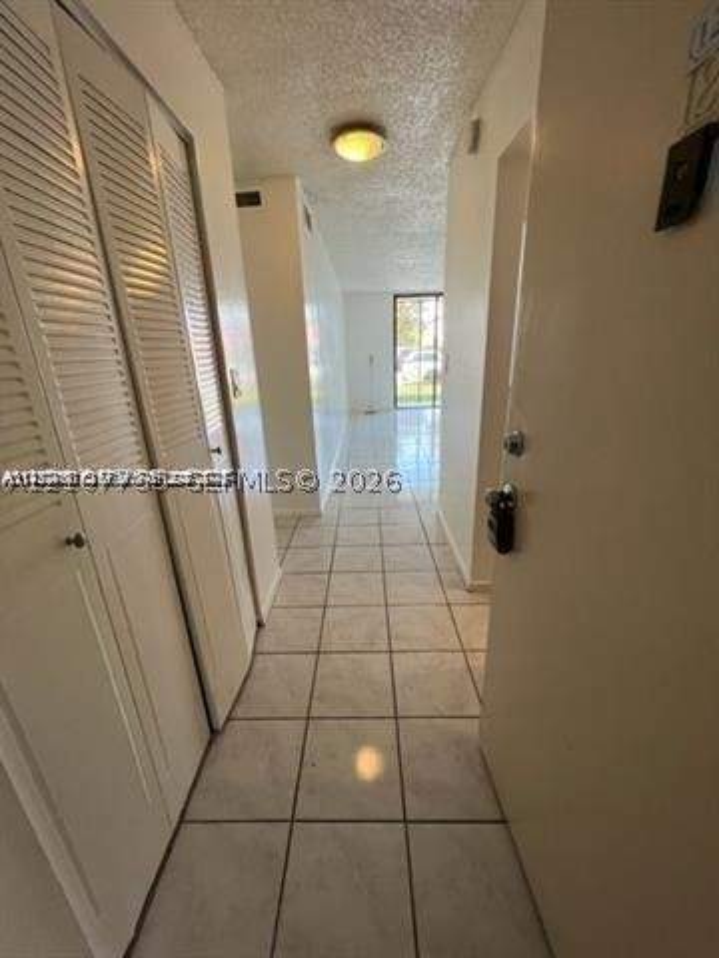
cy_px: 479
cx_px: 360
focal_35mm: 13
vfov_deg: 106.2
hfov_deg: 89.9
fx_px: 360
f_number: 1.8
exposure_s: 1/120
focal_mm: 1.57
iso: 160
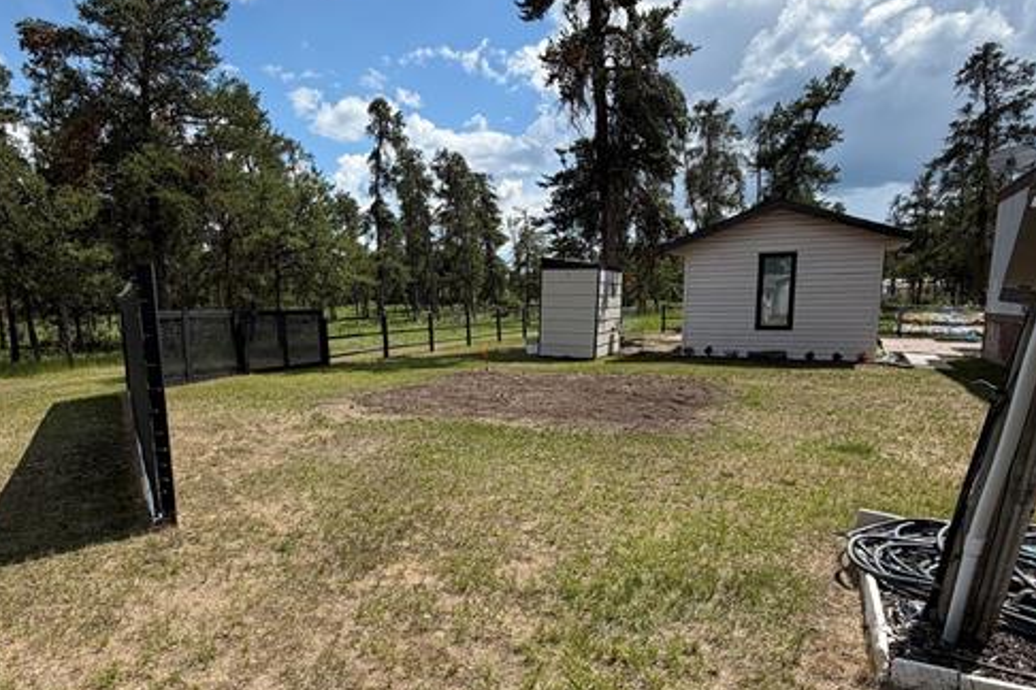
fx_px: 662
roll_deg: +1.6
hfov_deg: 75.8
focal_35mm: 23
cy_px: 409
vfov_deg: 54.8
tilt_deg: -8.0
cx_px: 454
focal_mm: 2.22
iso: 20
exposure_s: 1/985
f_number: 2.2
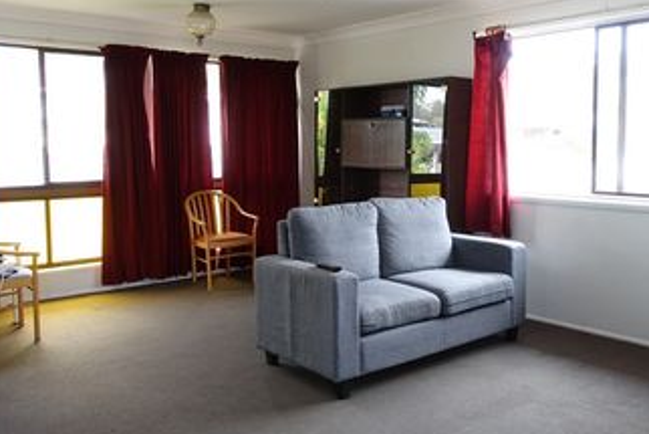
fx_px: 631
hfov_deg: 54.0
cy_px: 183
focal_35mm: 35
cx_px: 391
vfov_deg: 37.8
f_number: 2.2
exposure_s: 1/50
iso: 125
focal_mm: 8.8
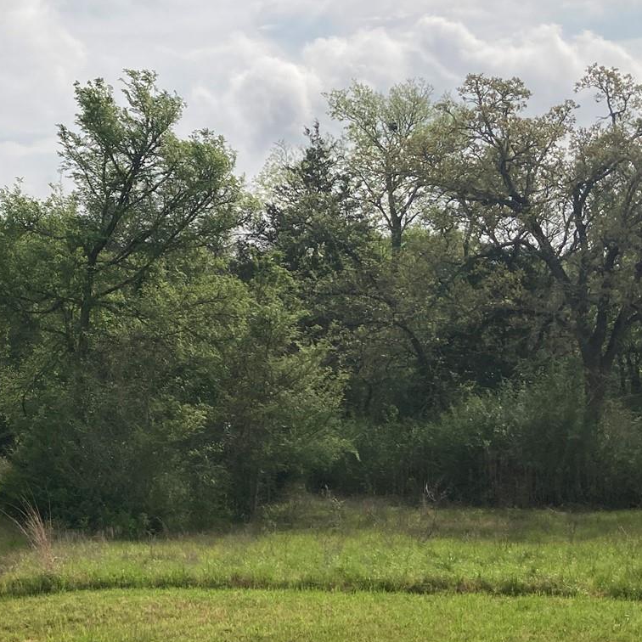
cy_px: 379
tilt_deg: -1.2
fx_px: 1406
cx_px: -21
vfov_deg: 25.7
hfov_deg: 24.4
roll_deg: -0.1
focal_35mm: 67
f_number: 1.8
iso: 20
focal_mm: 3.99
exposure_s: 1/4425
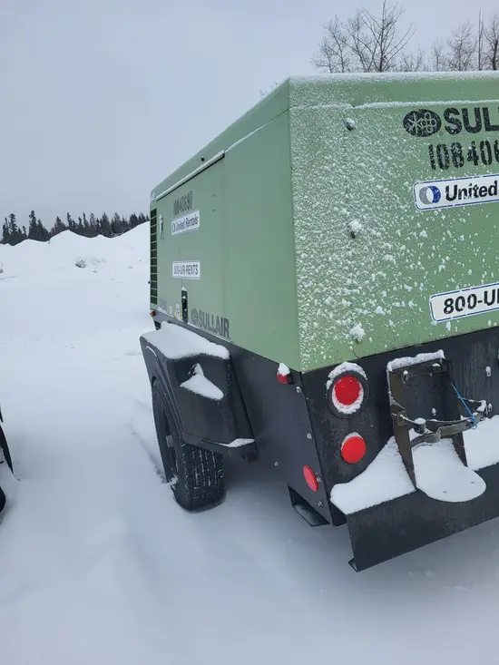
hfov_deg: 53.1
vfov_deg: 67.3
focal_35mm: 26
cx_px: 250
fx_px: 500
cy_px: 332
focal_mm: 5.4
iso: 40
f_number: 1.8
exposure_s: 1/1457
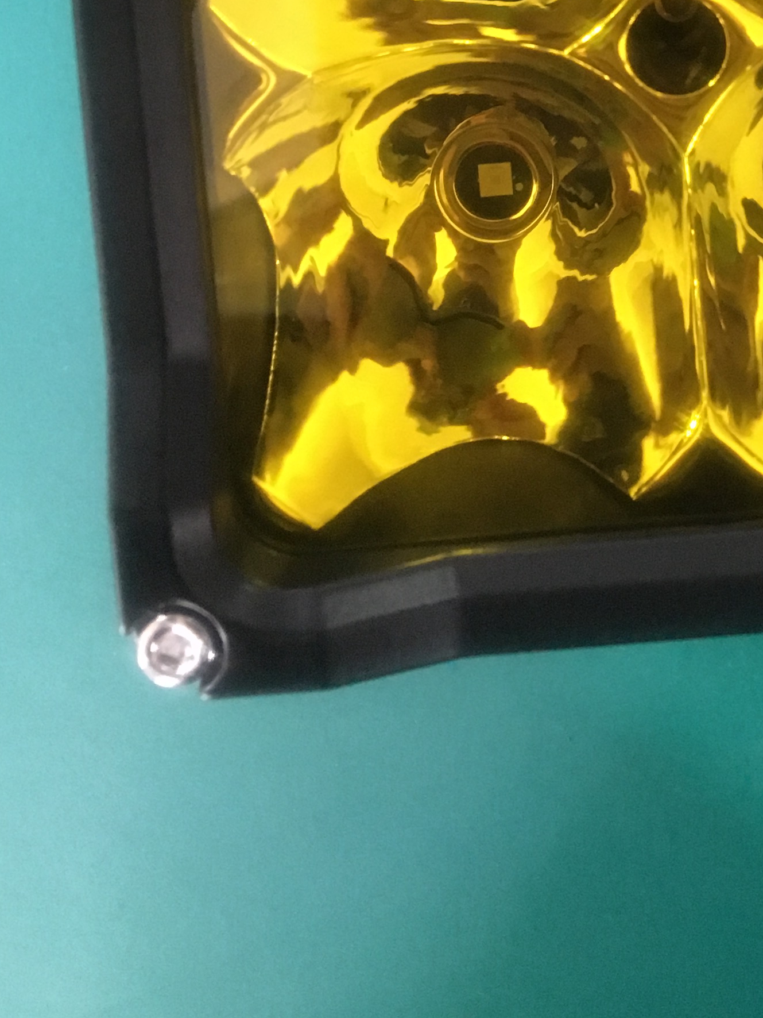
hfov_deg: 21.7
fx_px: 1940
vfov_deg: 26.8
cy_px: -127
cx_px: 694
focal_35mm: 66
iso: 250
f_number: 2.2
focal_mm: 4.15
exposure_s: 1/25
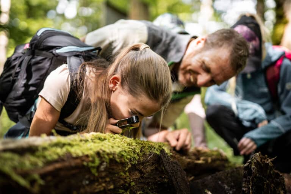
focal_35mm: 50
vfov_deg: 27.0
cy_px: 97
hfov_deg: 39.6
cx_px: 146
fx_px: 404
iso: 500
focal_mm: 50
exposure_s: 1/640
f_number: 1.4
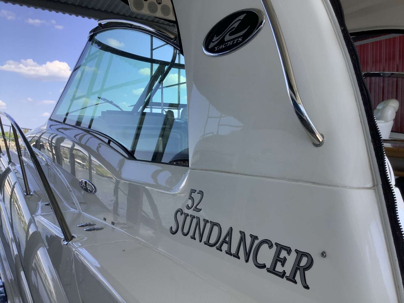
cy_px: 152
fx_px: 362
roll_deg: -0.5
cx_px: 202
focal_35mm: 31
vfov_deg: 45.4
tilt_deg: -2.4
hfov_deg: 58.4
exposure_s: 1/338
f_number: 2.4
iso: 25
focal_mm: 3.3
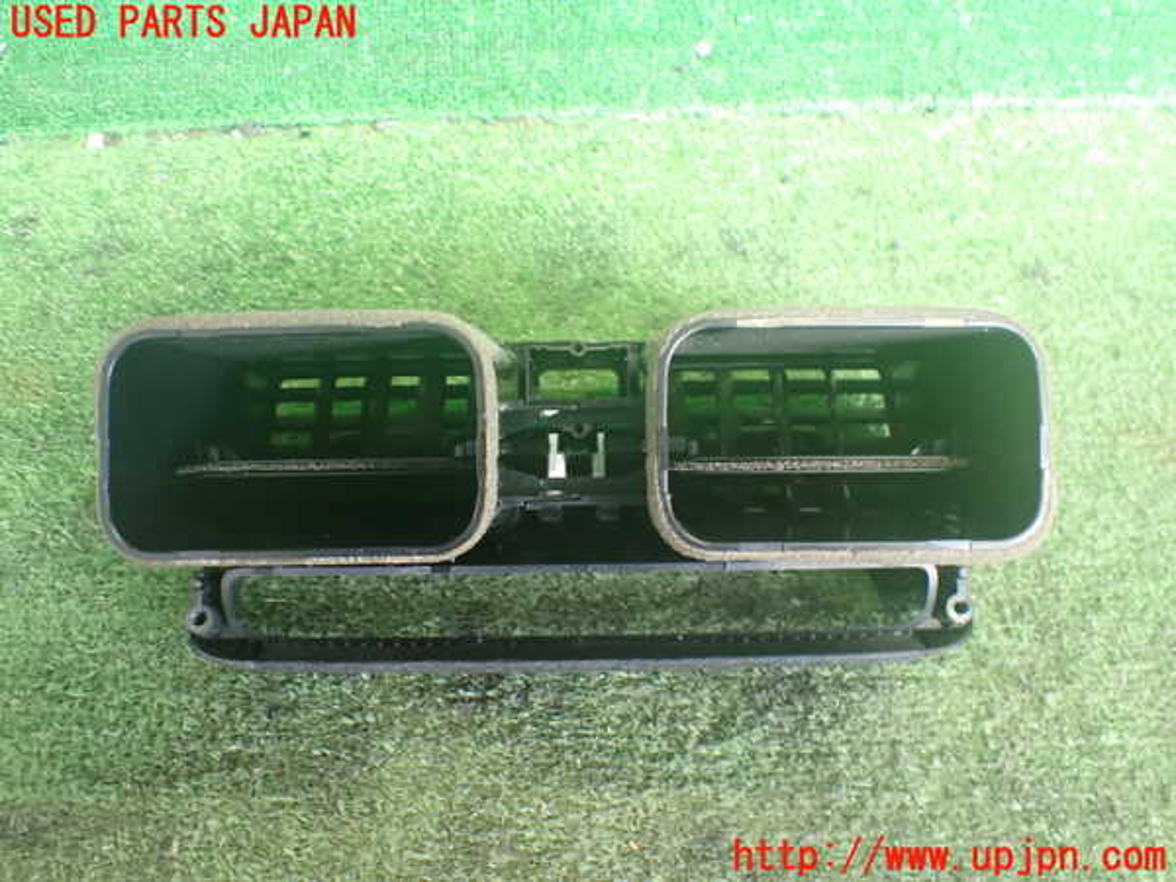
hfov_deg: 60.0
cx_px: 588
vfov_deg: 46.8
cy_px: 441
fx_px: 1019
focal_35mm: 30
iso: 800
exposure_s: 1/40
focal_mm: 5.4
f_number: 2.3
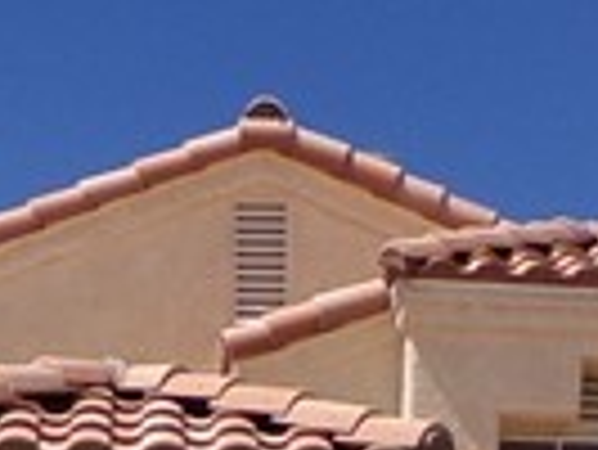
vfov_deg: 7.3
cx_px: 279
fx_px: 3199
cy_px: 1278
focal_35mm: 185
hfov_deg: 10.7
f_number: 11.07
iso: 100
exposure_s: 1/180
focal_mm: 4.3
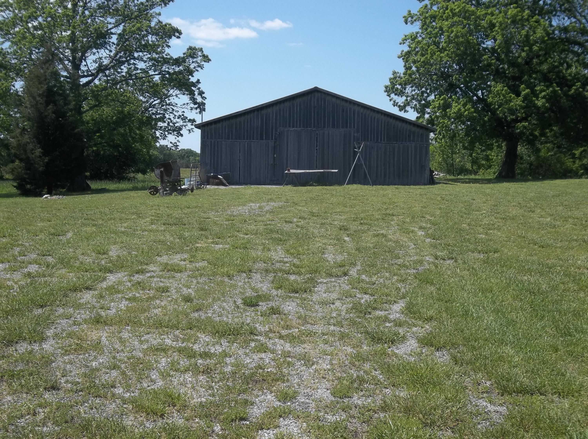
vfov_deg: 32.8
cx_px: 294
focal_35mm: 44
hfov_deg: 43.0
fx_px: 746
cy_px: 220
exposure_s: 1/640
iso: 80
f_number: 4.5
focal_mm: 7.8
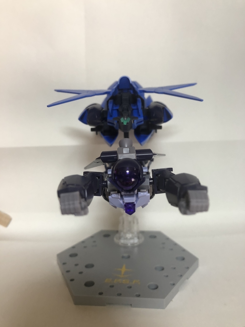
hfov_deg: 49.7
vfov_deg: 63.4
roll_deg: +0.9
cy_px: 164
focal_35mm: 28
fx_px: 264
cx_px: 122
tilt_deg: -8.1
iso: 40
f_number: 1.8
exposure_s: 1/30
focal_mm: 3.99
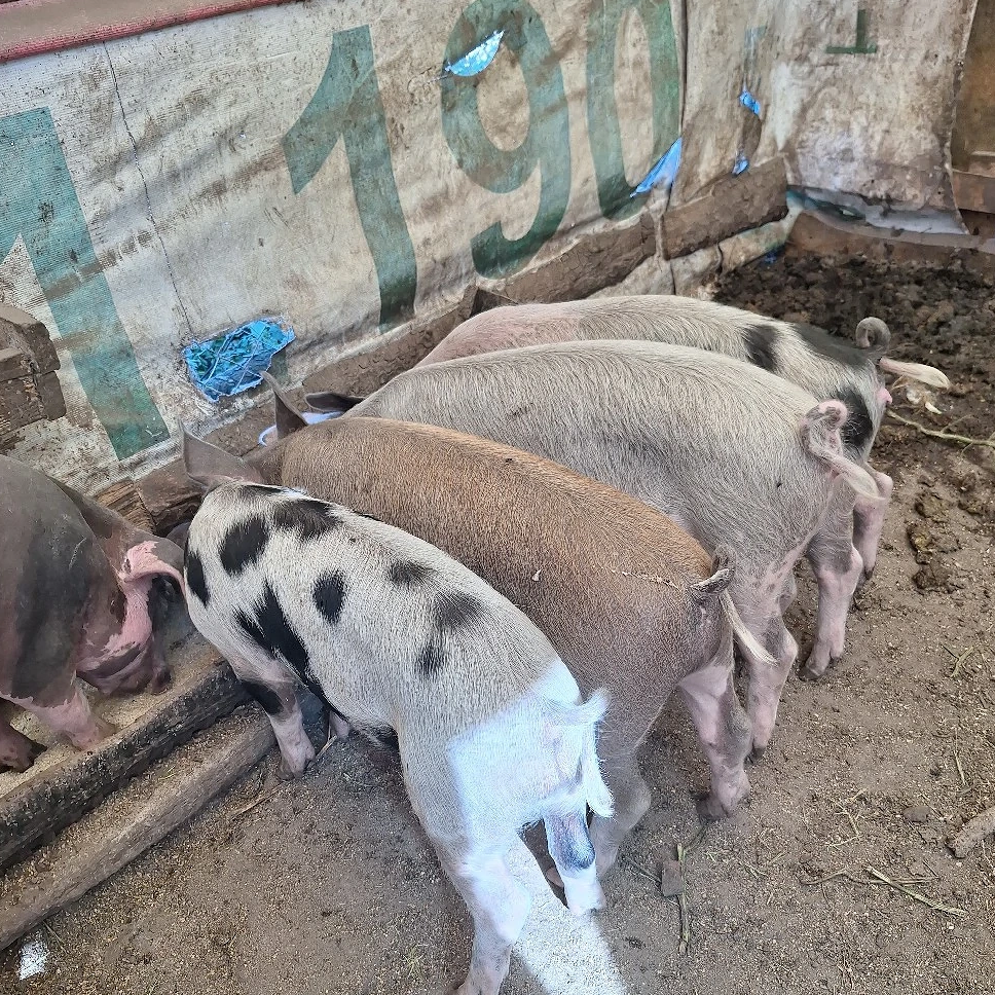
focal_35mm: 28
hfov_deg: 57.3
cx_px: 502
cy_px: 611
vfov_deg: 56.7
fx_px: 911
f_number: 1.8
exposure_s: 1/100
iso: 40
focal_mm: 5.54
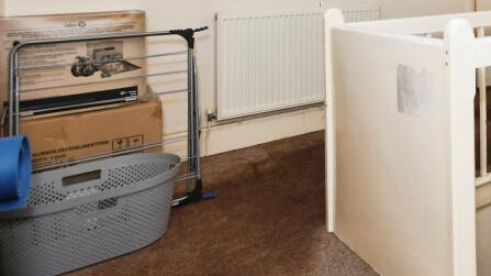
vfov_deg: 29.5
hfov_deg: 45.7
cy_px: -28
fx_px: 469
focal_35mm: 36
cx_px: 501
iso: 400
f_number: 8
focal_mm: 10
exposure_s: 1/60
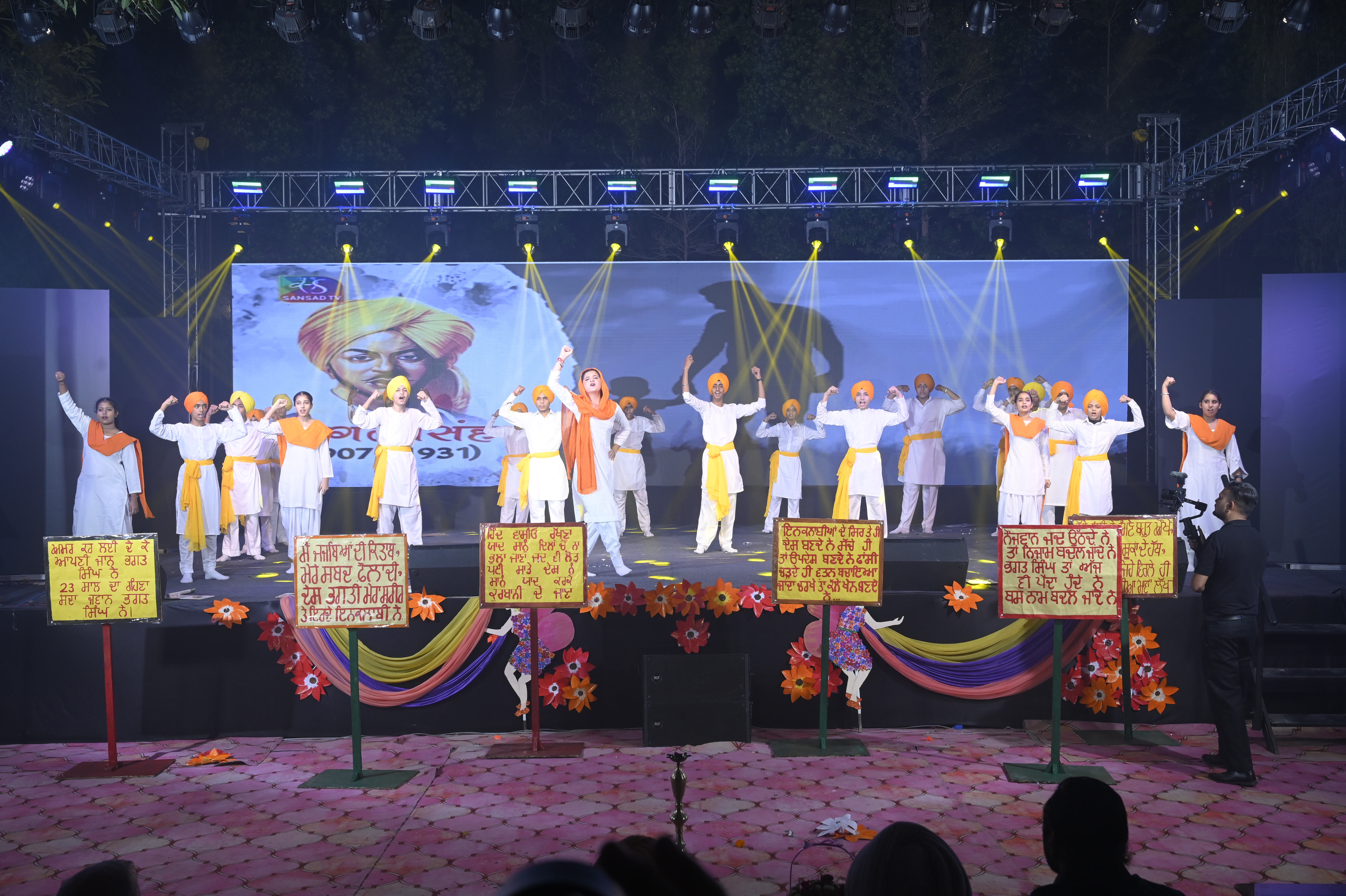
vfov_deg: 35.0
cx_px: 673
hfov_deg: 50.7
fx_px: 1420
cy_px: 448
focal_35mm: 38
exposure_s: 1/200
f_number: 8
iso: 1000
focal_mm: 38
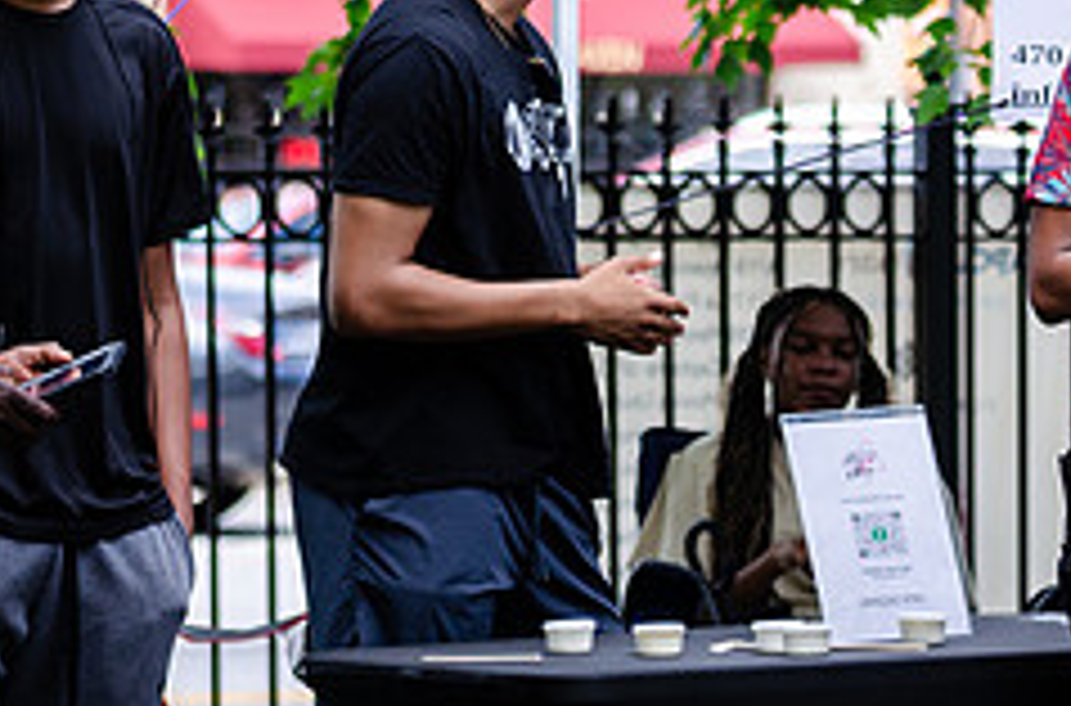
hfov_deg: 5.6
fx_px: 10853
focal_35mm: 366
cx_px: 814
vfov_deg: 3.7
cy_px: 67
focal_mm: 100
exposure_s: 1/400
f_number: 4
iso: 100
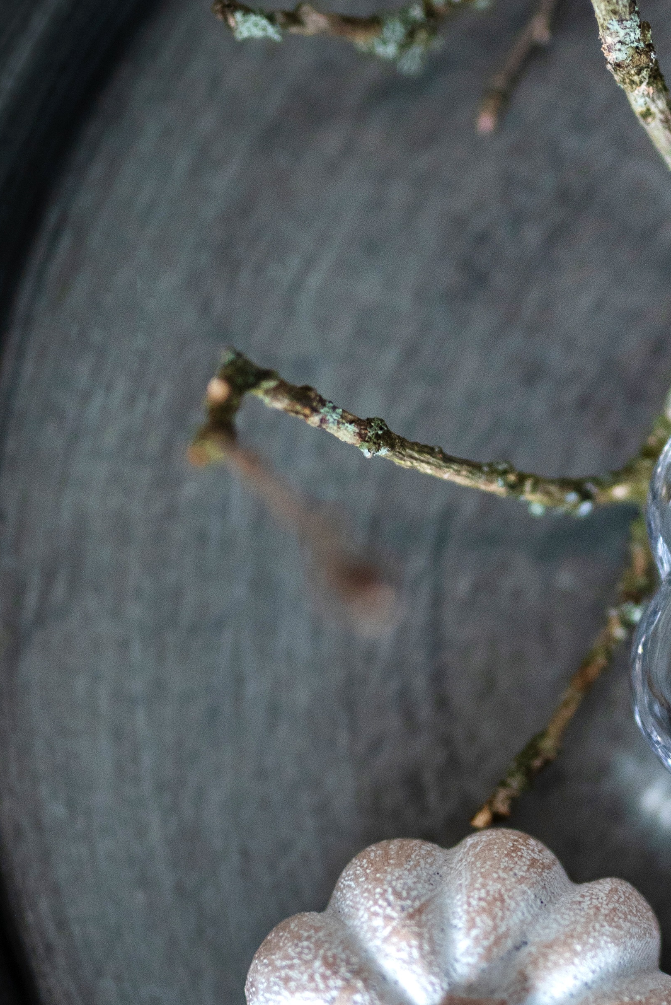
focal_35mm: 124
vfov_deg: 16.4
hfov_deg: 11.0
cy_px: 749
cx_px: 684
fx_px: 3464
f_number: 1.4
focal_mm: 50
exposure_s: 1/400
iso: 500
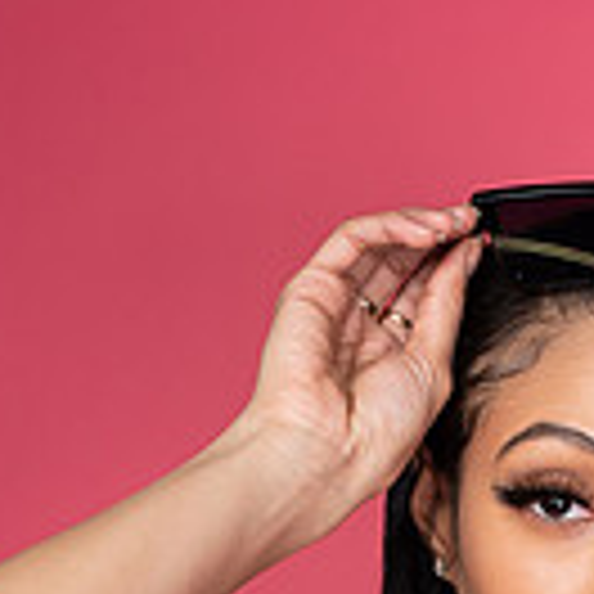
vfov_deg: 12.7
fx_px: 2543
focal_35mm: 131
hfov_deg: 13.1
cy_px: 866
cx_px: 626
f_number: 5.6
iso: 160
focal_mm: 35
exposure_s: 1/200
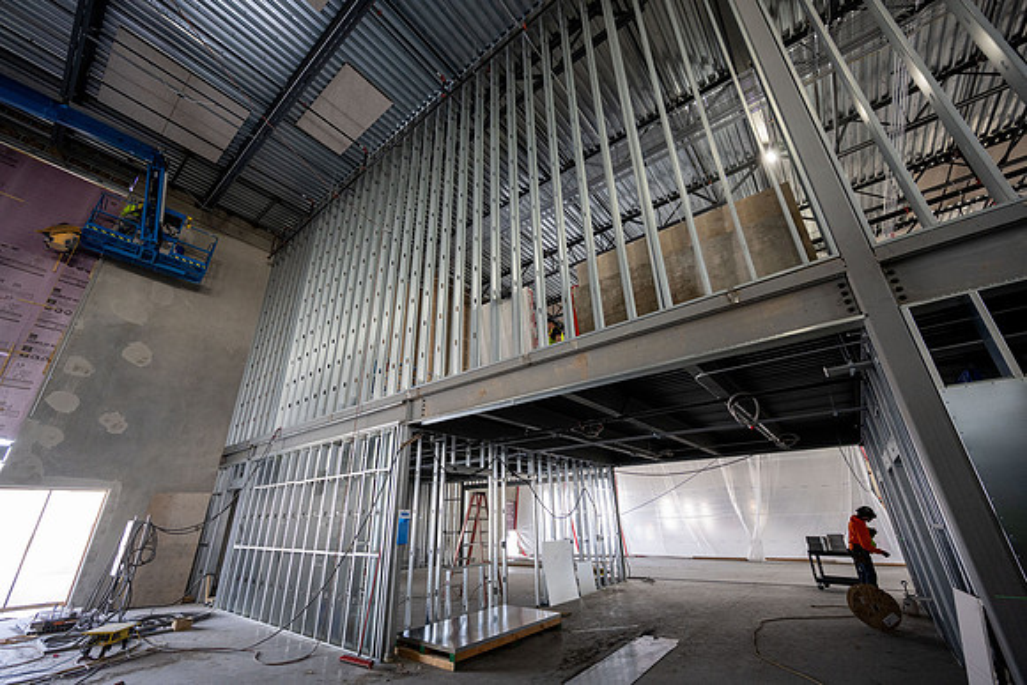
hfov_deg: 104.2
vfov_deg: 81.2
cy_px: 342
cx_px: 514
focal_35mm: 14
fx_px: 399
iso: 1600
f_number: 4
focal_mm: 14
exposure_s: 1/125
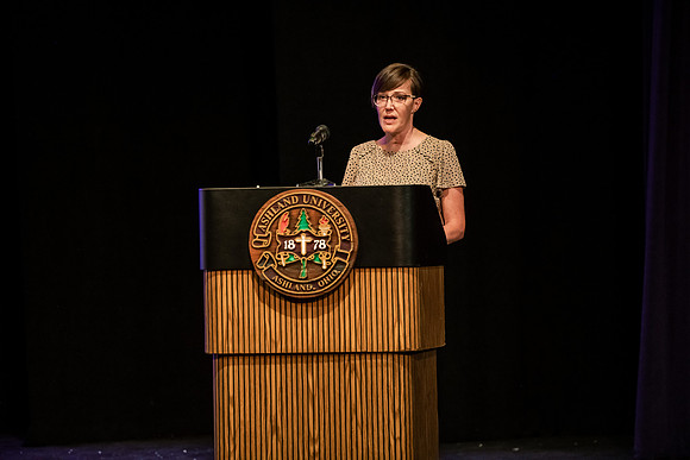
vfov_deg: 6.9
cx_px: 345
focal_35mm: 200
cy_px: 230
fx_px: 3834
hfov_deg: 10.3
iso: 3200
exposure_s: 1/200
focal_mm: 200
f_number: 3.2
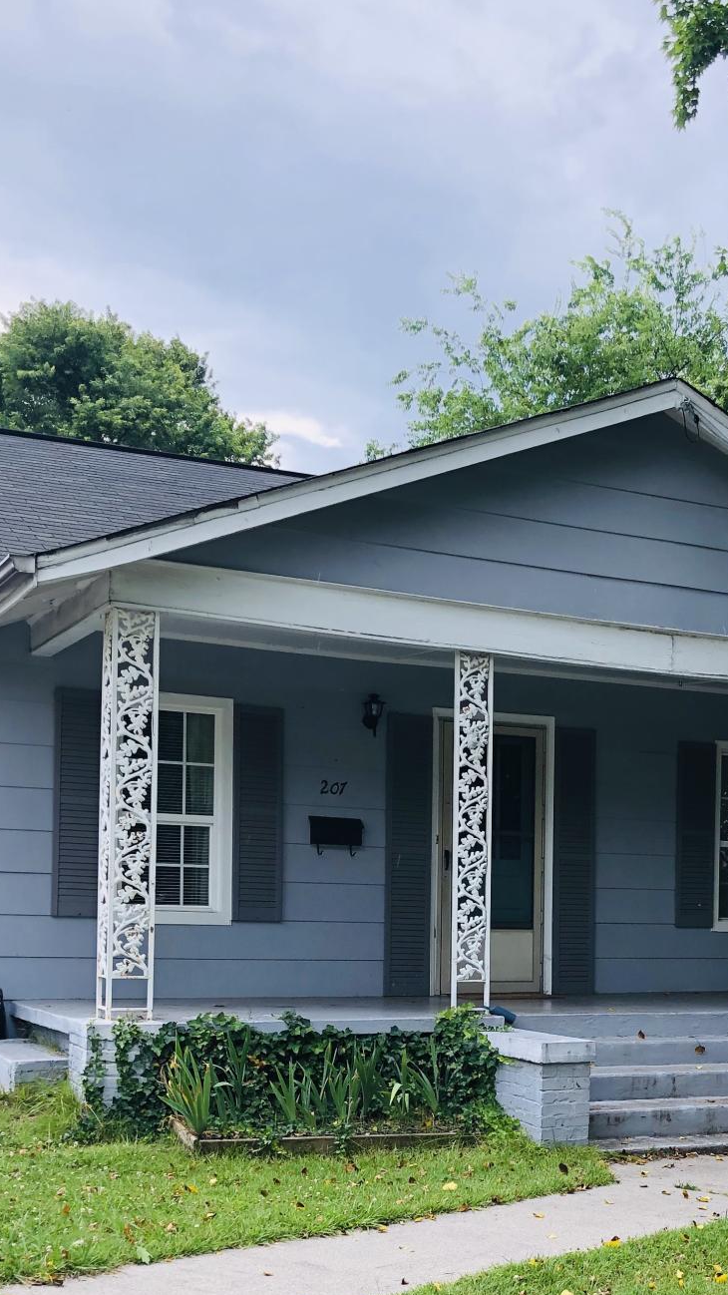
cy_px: 964
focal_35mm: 47
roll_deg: -0.9
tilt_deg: -1.8
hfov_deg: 25.1
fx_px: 1613
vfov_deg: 42.4
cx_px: 549
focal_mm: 4
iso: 20
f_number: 1.8
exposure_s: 1/245
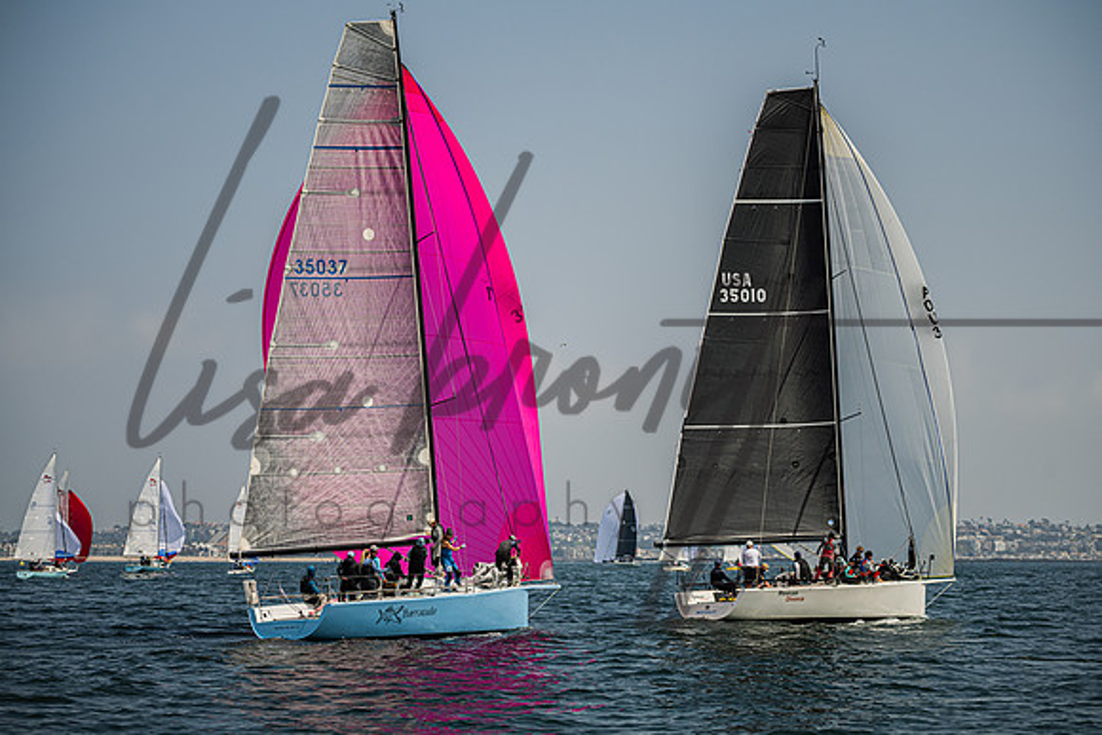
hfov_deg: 20.0
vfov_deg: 13.4
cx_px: 557
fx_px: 3122
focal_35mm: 102
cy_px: 368
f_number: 4.5
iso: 220
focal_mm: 100
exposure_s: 1/4000
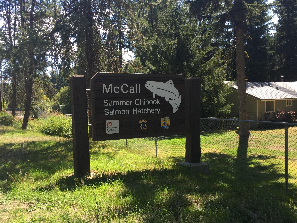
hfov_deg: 55.4
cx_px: 151
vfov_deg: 42.9
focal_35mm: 33
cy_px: 125
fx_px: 283
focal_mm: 4.15
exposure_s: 1/501
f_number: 2.2
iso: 32
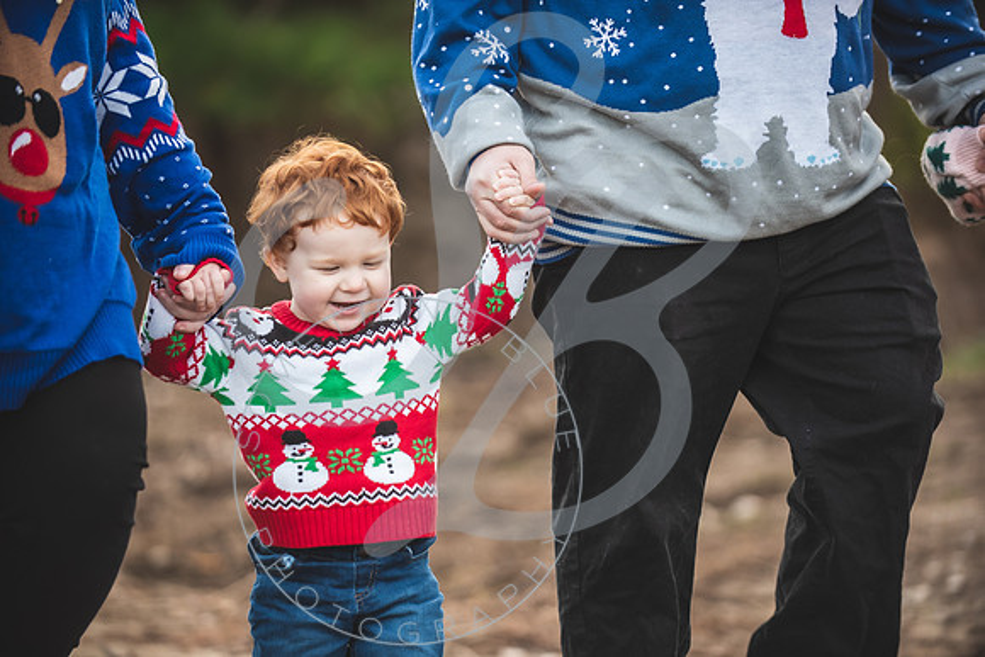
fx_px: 3558
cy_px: 328
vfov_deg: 10.6
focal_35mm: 130
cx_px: 492
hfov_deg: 15.8
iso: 800
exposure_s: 1/320
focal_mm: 130
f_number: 2.8
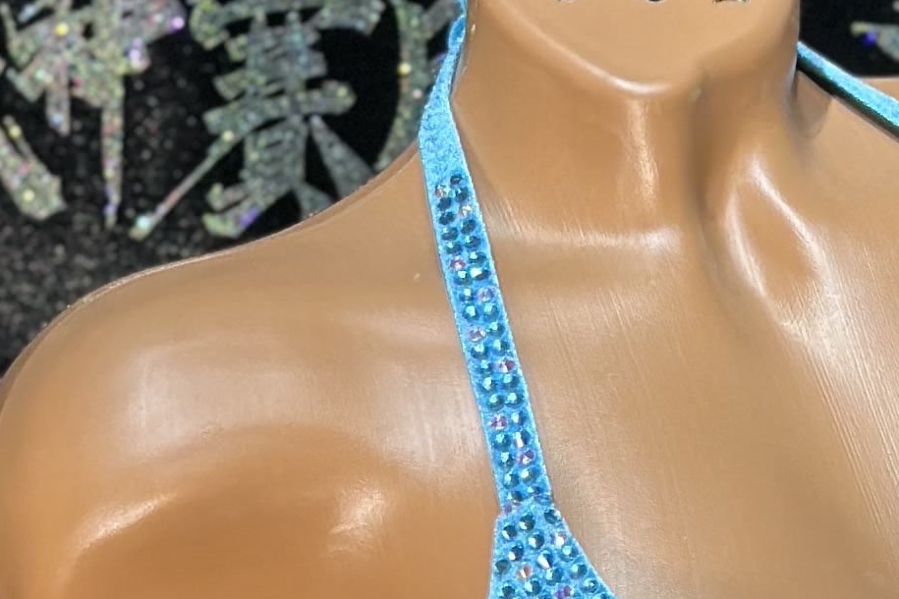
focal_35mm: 220
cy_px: 876
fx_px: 5493
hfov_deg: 9.2
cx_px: 1096
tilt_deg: -10.5
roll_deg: +0.8
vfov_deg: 6.2
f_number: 1.78
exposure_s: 1/225
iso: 80
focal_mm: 6.86
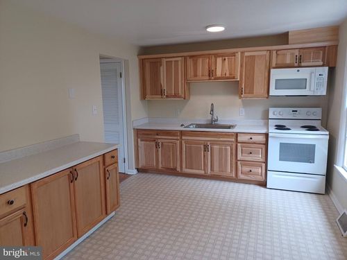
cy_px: 130
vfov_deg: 54.9
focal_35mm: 25
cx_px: 174
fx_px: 251
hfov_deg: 69.4
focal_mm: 4.6
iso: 160
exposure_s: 1/60
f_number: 1.8
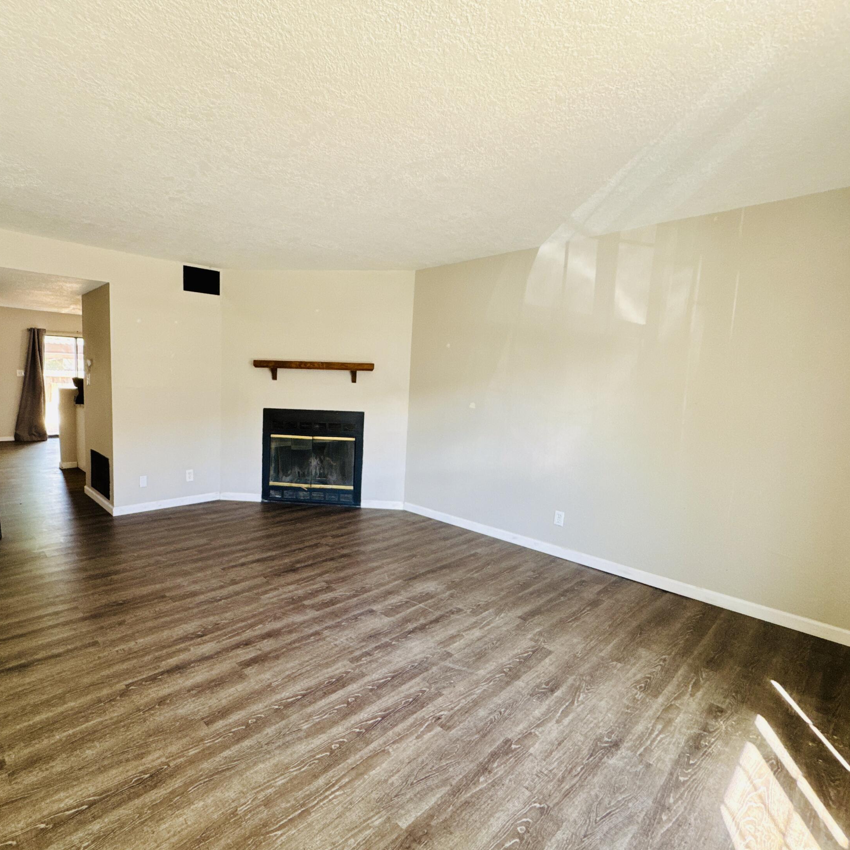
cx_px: 318
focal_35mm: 17
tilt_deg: -6.7
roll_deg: -2.3
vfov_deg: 84.0
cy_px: 431
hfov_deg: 82.3
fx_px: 472
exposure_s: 1/99
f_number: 2.2
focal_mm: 2.22
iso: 250
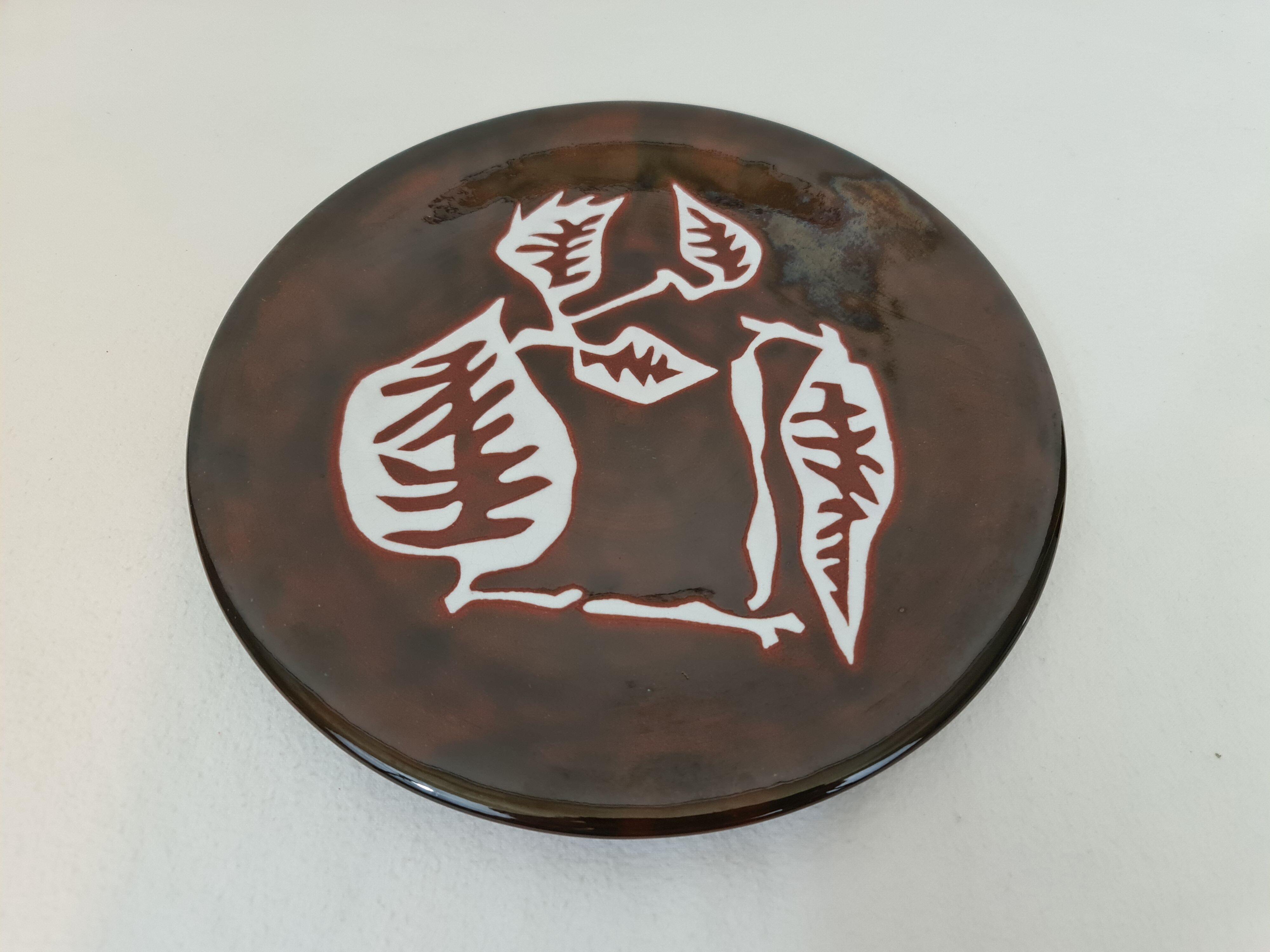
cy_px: 476
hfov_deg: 69.4
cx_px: 635
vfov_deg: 54.9
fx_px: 917
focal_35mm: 25
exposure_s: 1/100
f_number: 1.8
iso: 250
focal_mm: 7
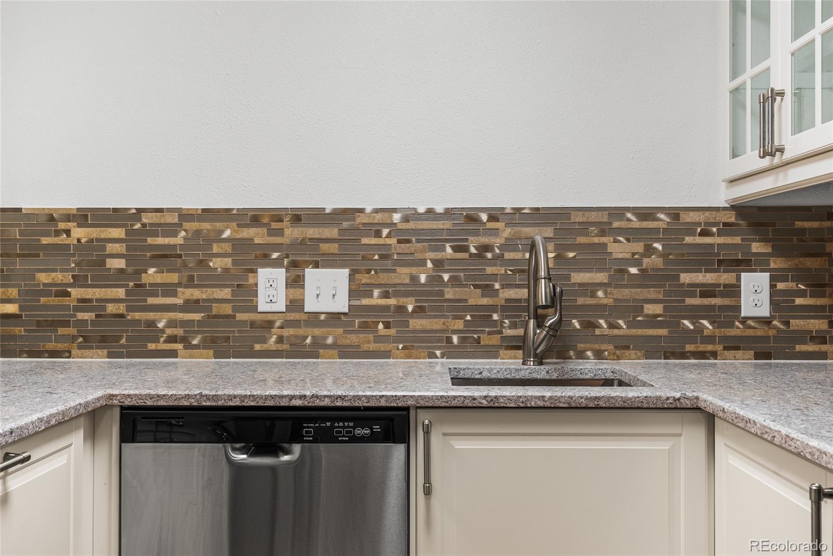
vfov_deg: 37.9
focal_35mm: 35
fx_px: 810
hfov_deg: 54.4
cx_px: 416
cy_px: 278
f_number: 8
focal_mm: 35
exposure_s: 1/1.67
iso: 200
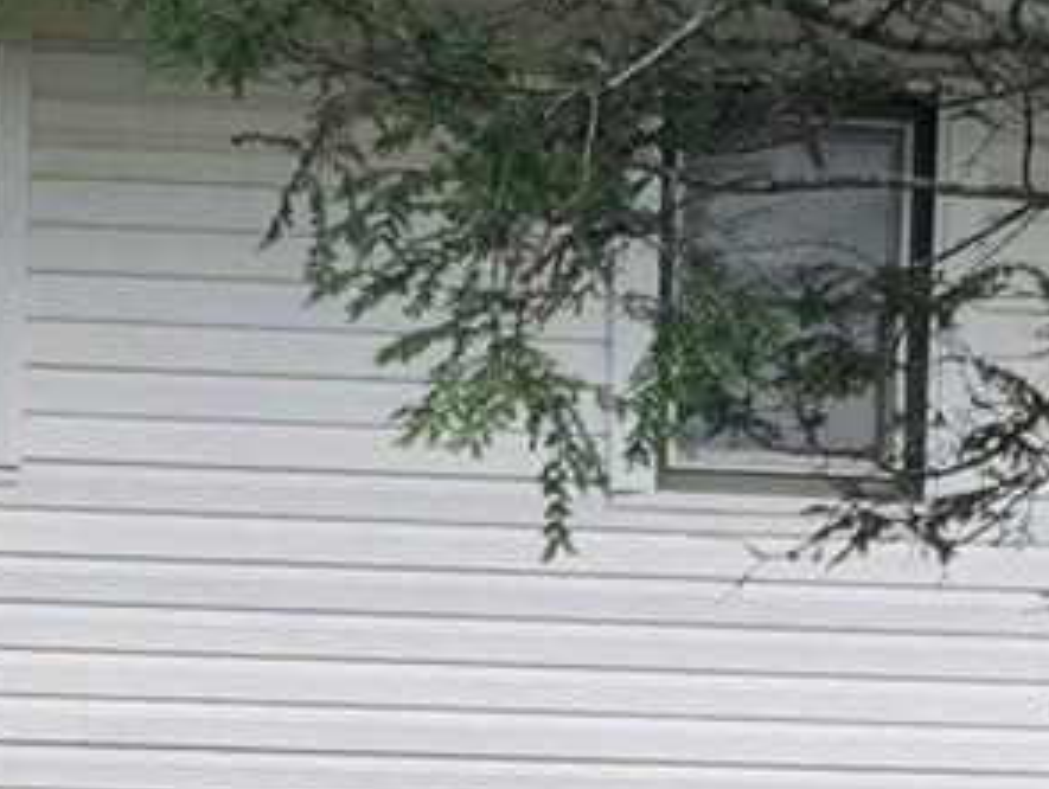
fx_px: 6099
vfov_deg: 7.3
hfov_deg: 9.8
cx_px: 32
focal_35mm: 201
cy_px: 1006
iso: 16
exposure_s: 1/219
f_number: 1.8
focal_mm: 3
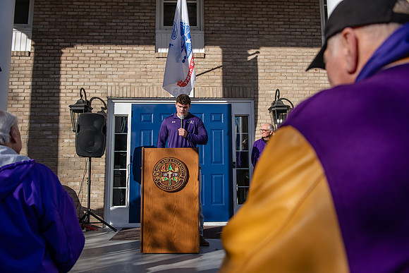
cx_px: 204
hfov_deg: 58.7
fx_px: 364
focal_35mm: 32
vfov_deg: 41.1
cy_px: 136
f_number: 4
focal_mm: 32
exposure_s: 1/800
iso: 80
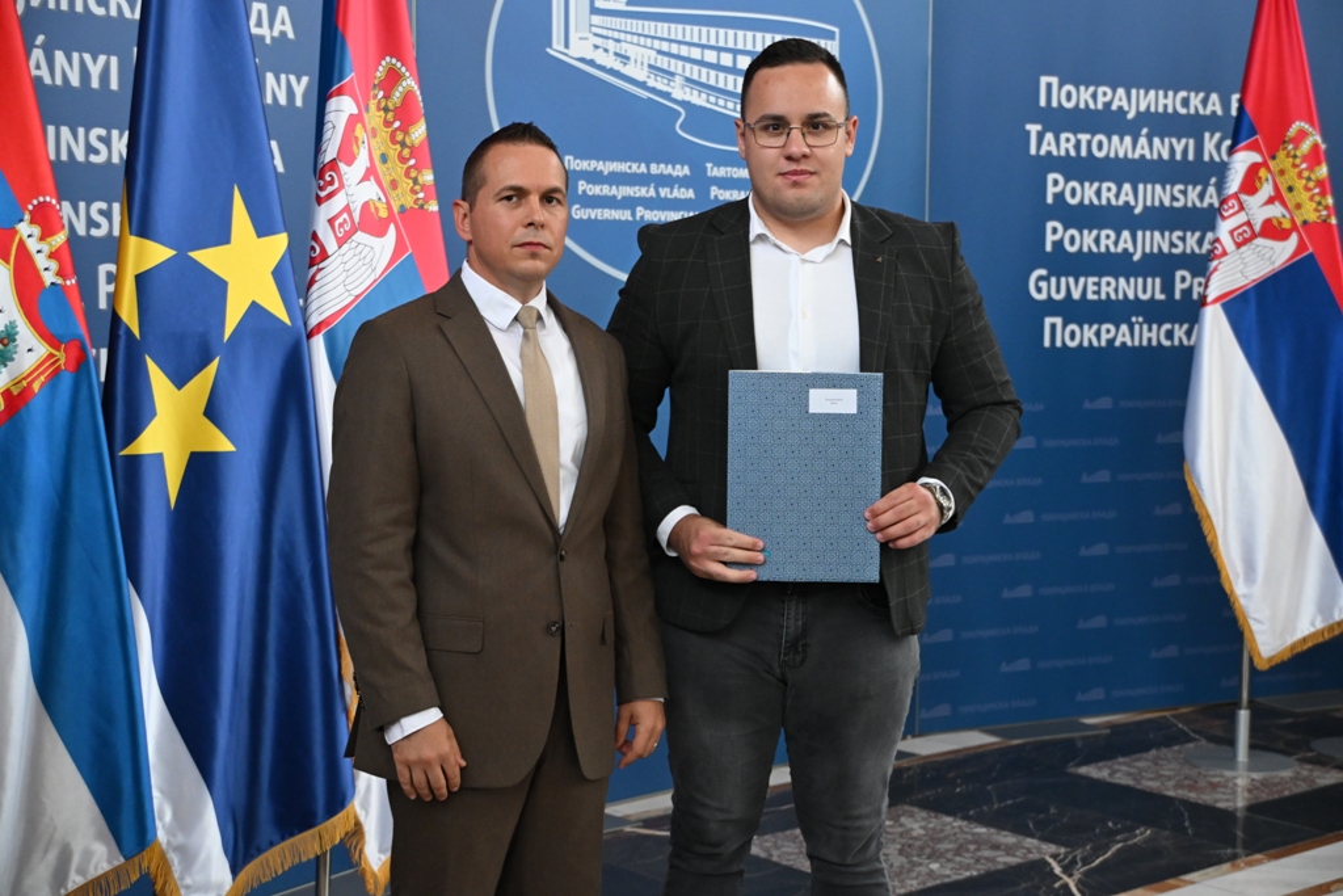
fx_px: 2071
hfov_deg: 35.9
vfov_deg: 24.4
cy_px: 448
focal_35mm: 56
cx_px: 672
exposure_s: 1/125
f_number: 4.2
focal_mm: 37
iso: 2200
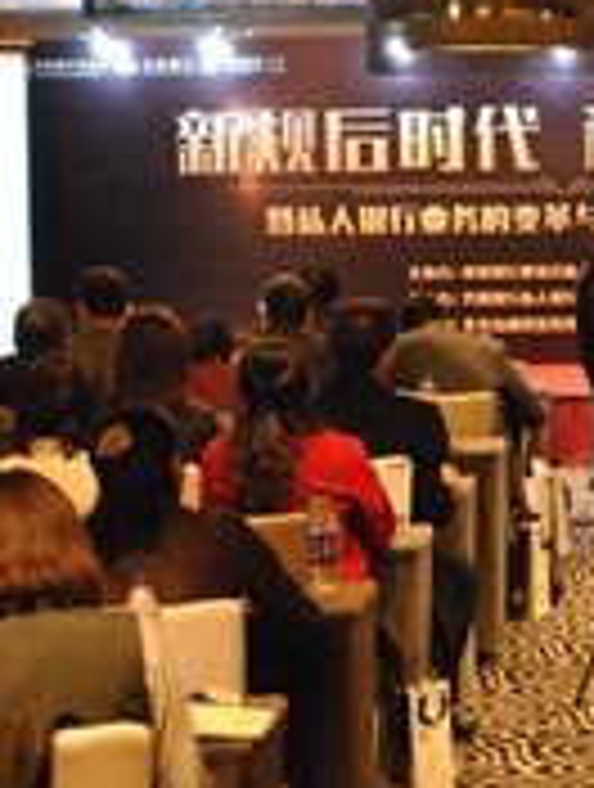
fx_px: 3192
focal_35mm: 140
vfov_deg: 14.1
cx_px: 549
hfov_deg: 10.6
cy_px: 439
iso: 1600
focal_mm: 34
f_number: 5
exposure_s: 1/25
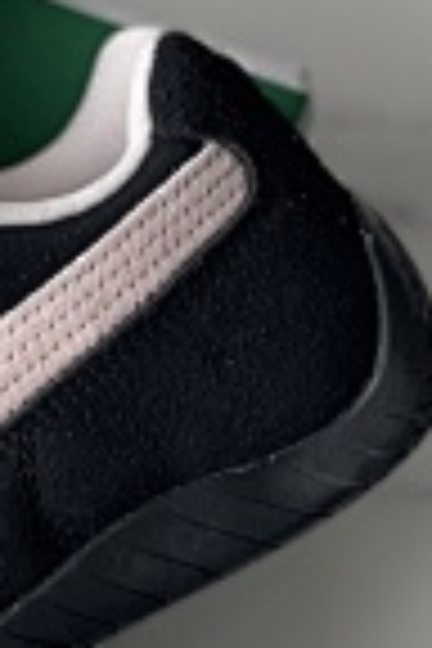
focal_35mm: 231
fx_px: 4158
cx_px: -392
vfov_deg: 8.9
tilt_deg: -80.7
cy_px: 259
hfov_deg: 5.8
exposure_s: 1/121
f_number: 2.2
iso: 125
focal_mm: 7.5
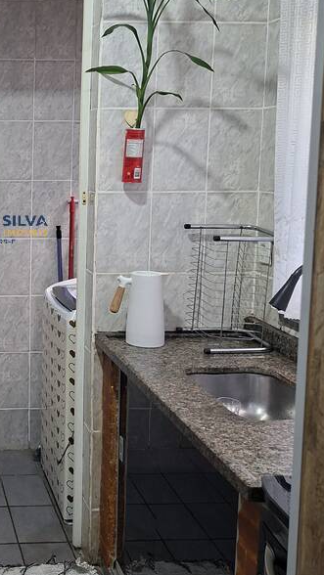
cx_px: -38
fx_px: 702
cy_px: 226
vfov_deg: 44.3
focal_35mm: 46
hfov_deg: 24.2
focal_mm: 5.54
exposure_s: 1/120
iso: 200
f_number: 1.8
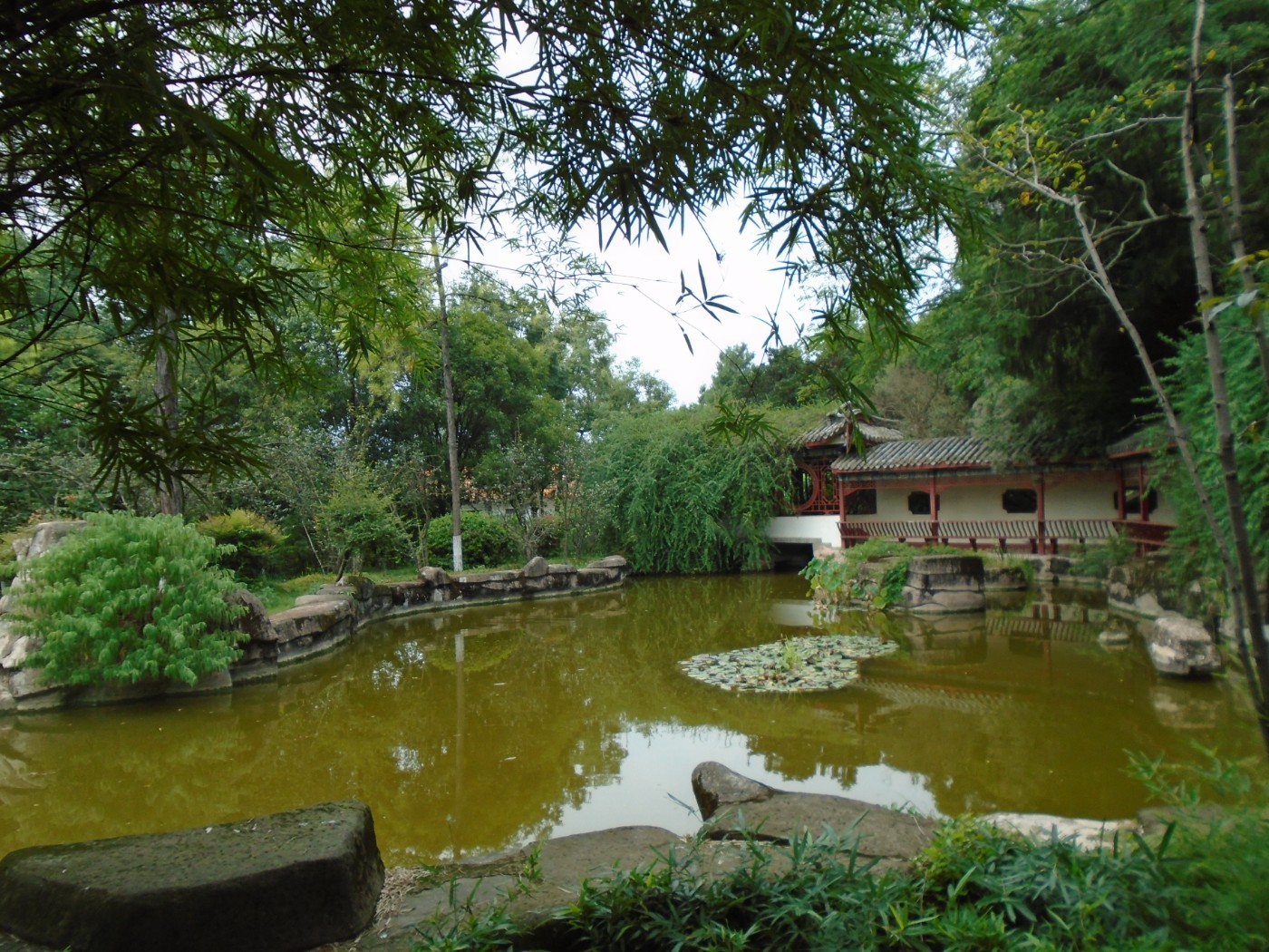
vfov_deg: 53.1
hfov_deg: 67.3
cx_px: 634
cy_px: 476
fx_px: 953
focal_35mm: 26
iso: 100
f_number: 3.2
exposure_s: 1/500
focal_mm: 4.6
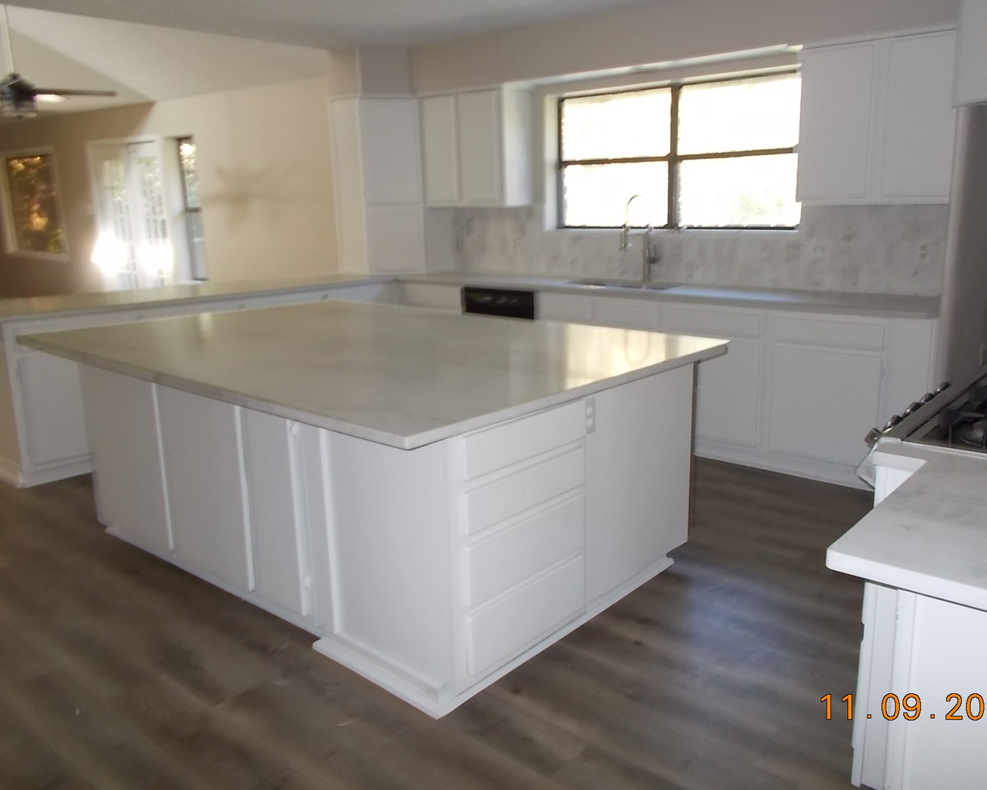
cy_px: 395
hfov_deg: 62.1
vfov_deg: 51.5
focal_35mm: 28
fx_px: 818
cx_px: 538
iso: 200
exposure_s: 1/25
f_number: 3.2
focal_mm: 4.6
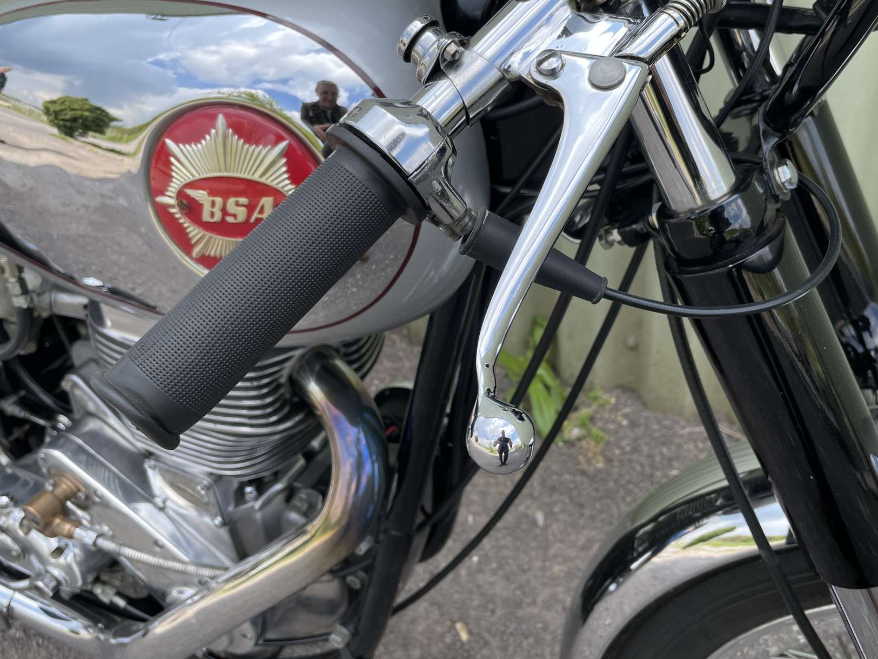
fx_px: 812
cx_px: 481
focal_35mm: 32
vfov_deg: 44.1
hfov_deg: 56.7
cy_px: 302
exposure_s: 1/855
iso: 32
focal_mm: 4.2
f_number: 1.6
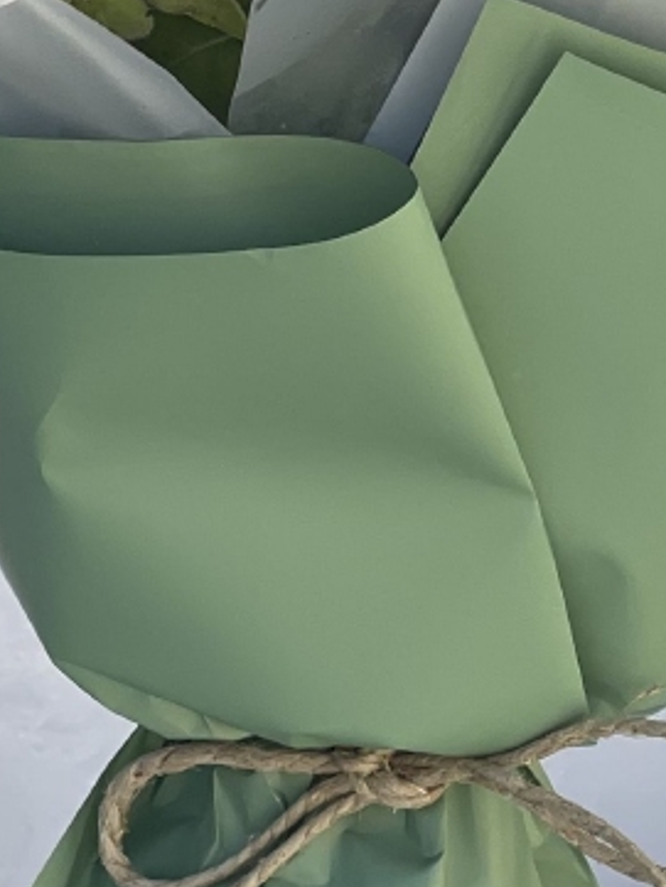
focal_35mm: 266
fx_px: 6820
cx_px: 451
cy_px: -162
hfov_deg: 5.6
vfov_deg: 7.4
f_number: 2.2
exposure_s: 1/637
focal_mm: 7.5
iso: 20
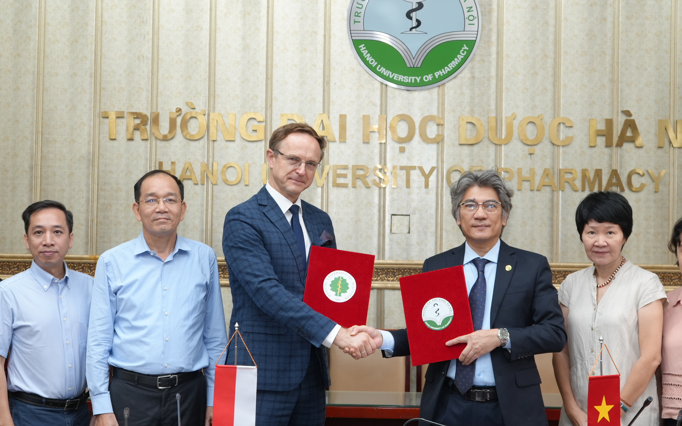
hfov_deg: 30.6
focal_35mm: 67
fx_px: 1245
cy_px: 170
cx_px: 341
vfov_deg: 19.4
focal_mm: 45
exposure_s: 1/100
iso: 800
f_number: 5.6
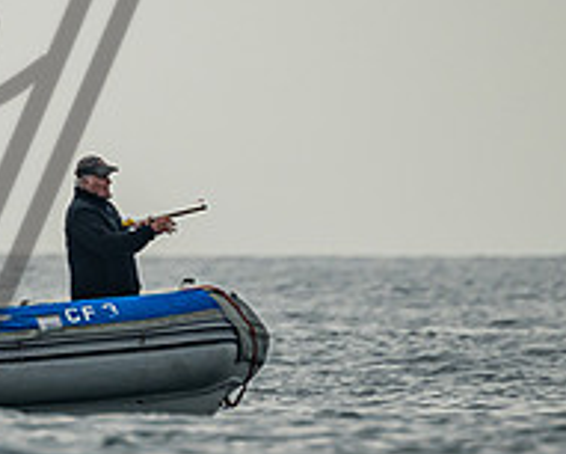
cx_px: -213
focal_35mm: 1563
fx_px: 26196
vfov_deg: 1.0
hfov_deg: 1.2
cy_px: 74
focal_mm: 400
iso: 400
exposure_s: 1/2500
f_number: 6.3
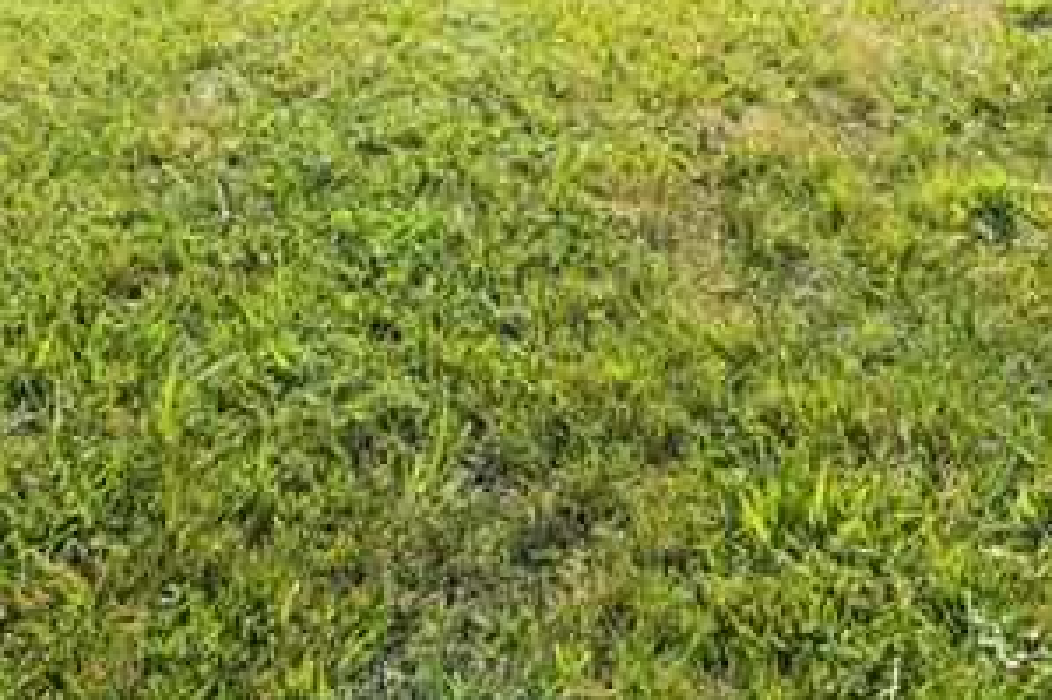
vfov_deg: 21.6
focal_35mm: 48
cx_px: 500
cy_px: -447
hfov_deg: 41.1
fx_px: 1402
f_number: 9
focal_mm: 14
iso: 500
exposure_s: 1/500
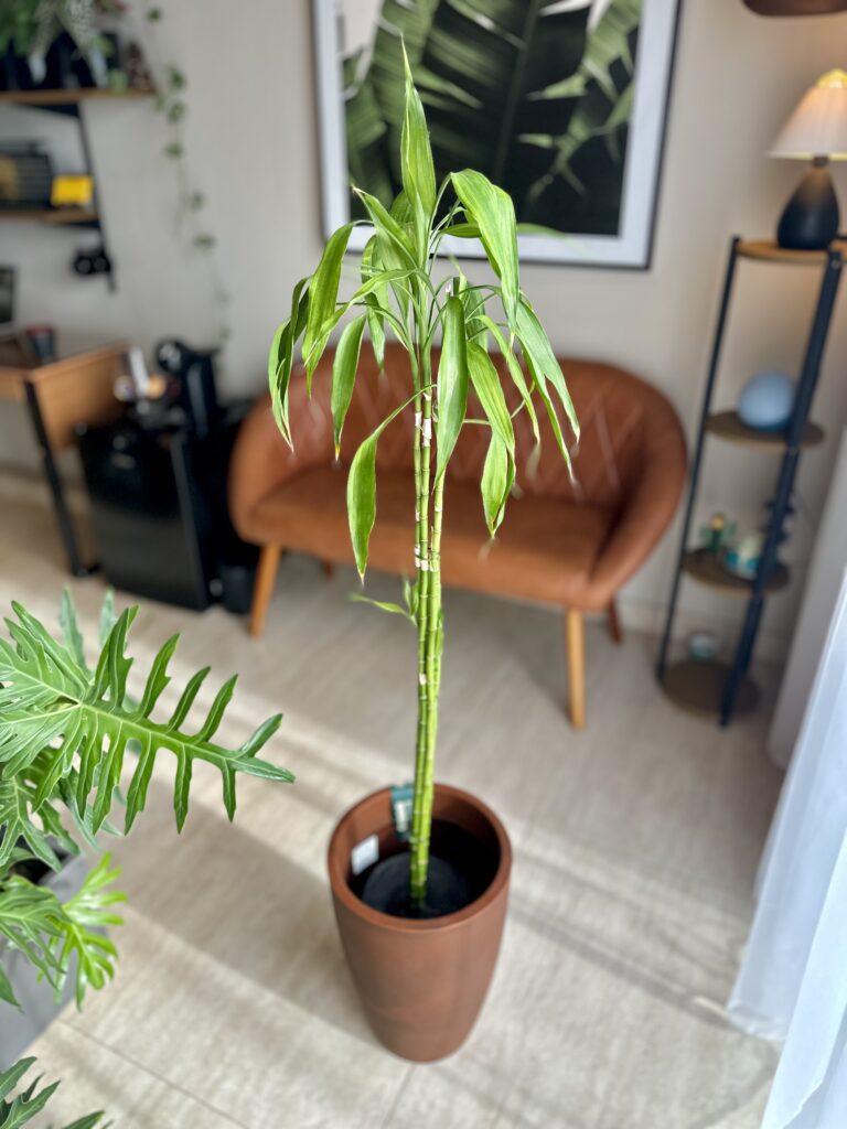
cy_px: 564
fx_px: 783
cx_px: 424
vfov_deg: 71.6
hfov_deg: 56.8
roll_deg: -0.3
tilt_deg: -28.1
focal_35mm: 24
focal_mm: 6.86
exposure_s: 1/564
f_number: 1.78
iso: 80
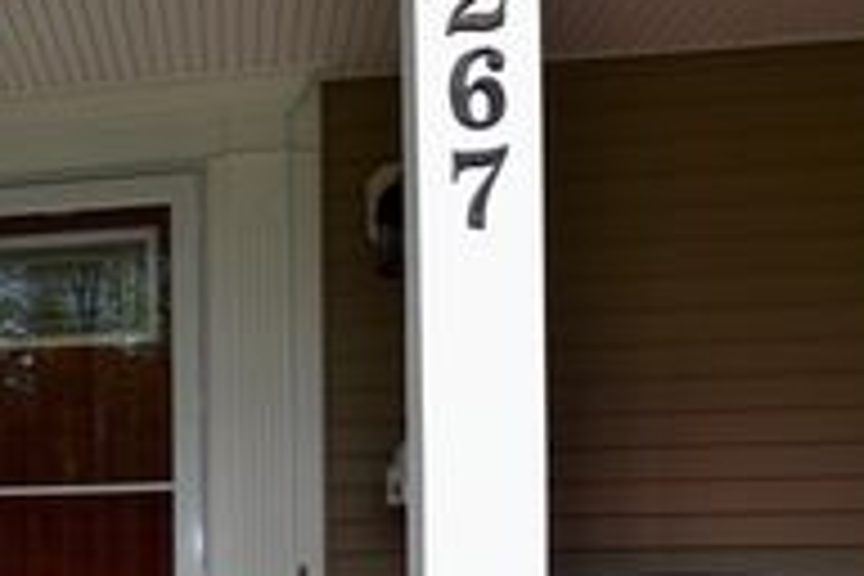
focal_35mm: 39
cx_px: 36
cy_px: 578
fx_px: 936
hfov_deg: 43.7
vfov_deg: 31.6
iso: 200
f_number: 11
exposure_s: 1/500
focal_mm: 10
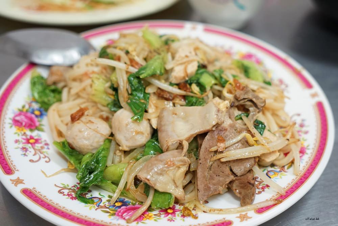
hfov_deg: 49.5
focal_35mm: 39
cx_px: 169
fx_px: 366
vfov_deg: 34.2
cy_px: 113
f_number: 4
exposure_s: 1/60
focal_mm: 39
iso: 1600
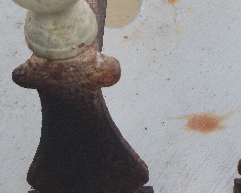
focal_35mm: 90
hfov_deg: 21.0
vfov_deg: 16.7
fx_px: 642
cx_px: 194
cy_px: -5
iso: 80
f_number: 3.4
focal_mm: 5.3
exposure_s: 1/40
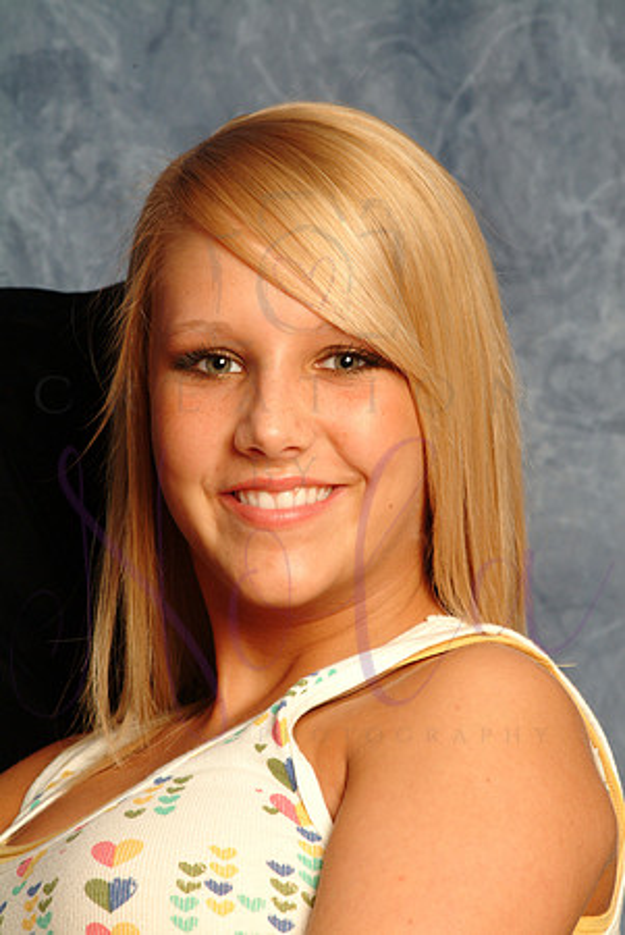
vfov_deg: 9.5
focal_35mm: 218
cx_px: 312
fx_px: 5651
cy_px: 468
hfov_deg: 6.3
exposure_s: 1/125
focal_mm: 145
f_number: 9.5
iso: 400
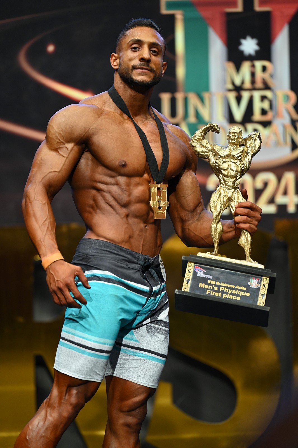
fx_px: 2486
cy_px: 224
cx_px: 149
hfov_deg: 6.9
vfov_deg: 10.3
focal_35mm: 200
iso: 800
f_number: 2.8
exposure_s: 1/500
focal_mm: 200
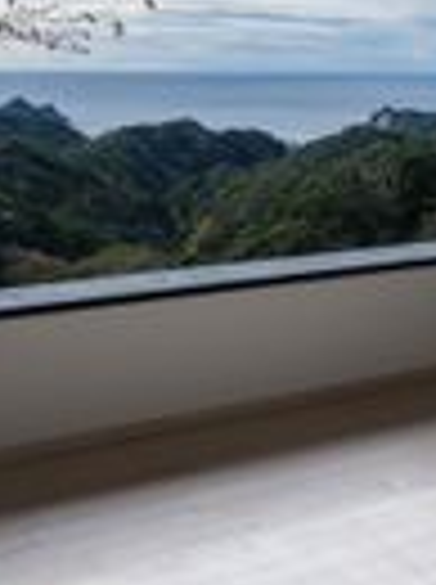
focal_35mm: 56
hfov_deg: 26.0
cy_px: -133
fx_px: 944
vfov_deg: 29.2
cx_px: 267
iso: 200
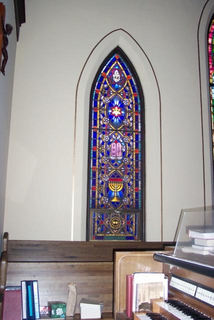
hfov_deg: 35.1
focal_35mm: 38
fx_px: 339
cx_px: 107
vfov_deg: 50.7
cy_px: 160
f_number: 2.8
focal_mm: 8
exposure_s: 1/30
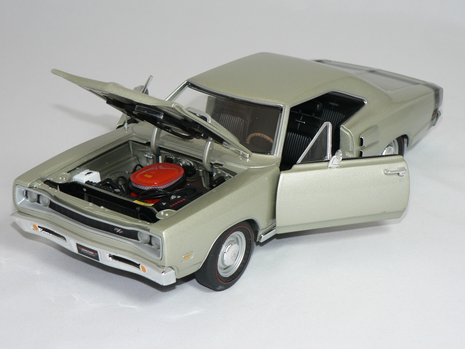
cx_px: 232
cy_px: 174
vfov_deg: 19.1
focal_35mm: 77
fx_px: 1034
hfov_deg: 25.3
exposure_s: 1/60
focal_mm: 12.9
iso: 80
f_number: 3.2
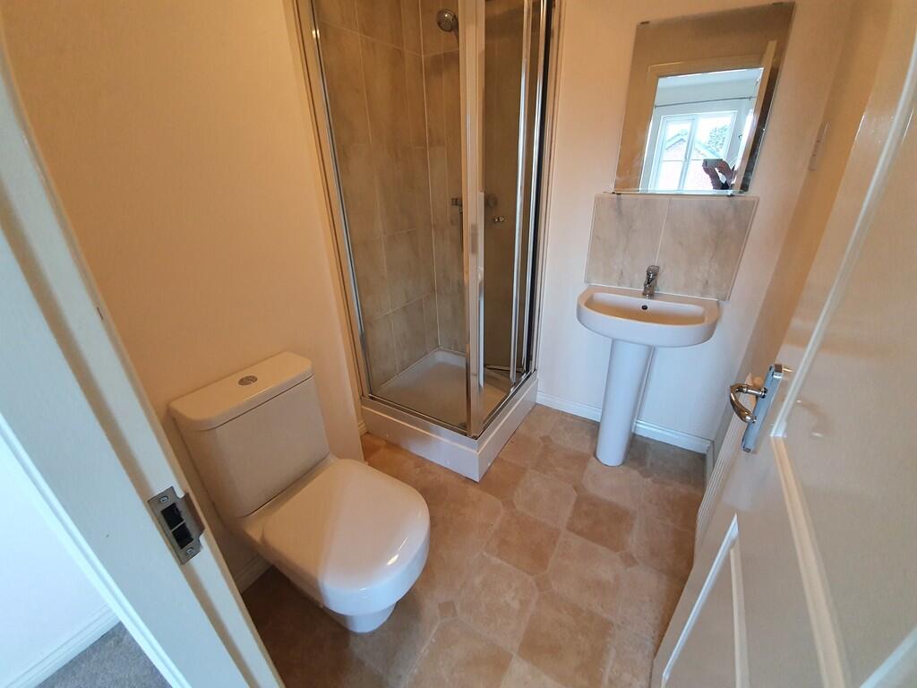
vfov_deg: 89.9
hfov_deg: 106.2
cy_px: 344
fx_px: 344
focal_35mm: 13
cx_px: 458
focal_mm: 1.8
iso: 400
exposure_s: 1/50
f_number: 2.2
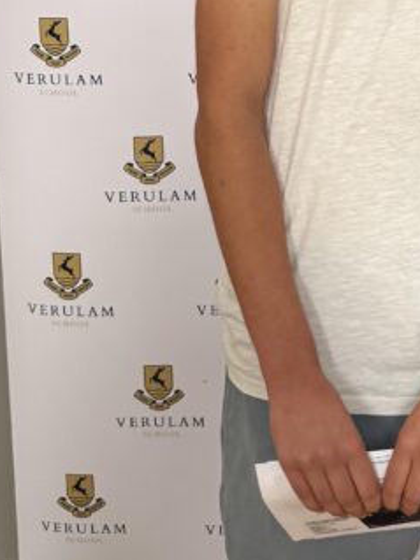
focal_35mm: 77
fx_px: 1247
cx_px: 427
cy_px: -18
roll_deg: +1.1
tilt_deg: -8.0
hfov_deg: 18.6
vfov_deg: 24.1
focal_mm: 6.76
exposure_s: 1/50
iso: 125
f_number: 1.78
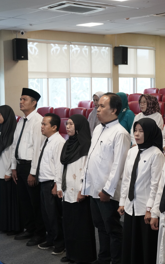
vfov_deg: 29.0
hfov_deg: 18.0
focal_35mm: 71
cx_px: 156
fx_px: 511
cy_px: 133
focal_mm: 46
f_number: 5.6
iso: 2500
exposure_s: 1/125
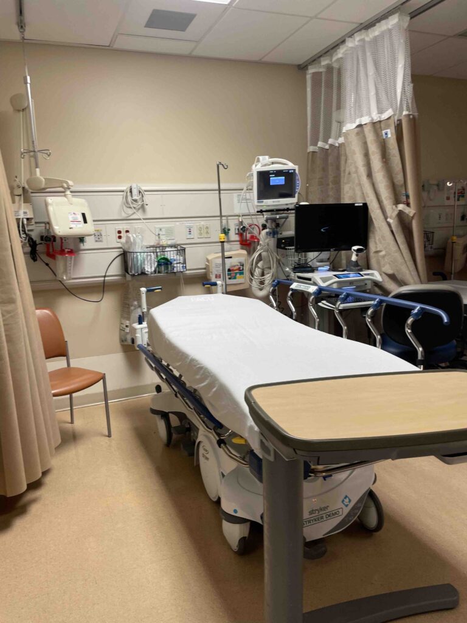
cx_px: 234
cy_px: 312
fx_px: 468
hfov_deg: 53.1
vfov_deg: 67.3
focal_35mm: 26
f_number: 1.6
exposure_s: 1/64
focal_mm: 4.2
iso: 80
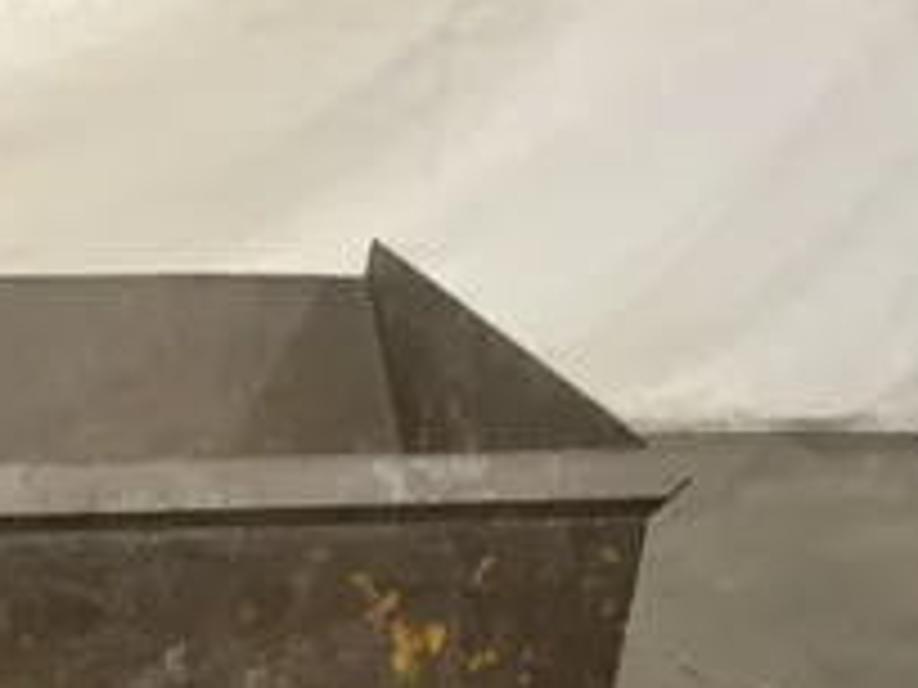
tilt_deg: -25.4
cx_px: 230
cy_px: 625
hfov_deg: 33.1
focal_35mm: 57
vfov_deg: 24.9
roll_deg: -0.4
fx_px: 1512
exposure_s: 1/40
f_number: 1.8
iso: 320
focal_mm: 3
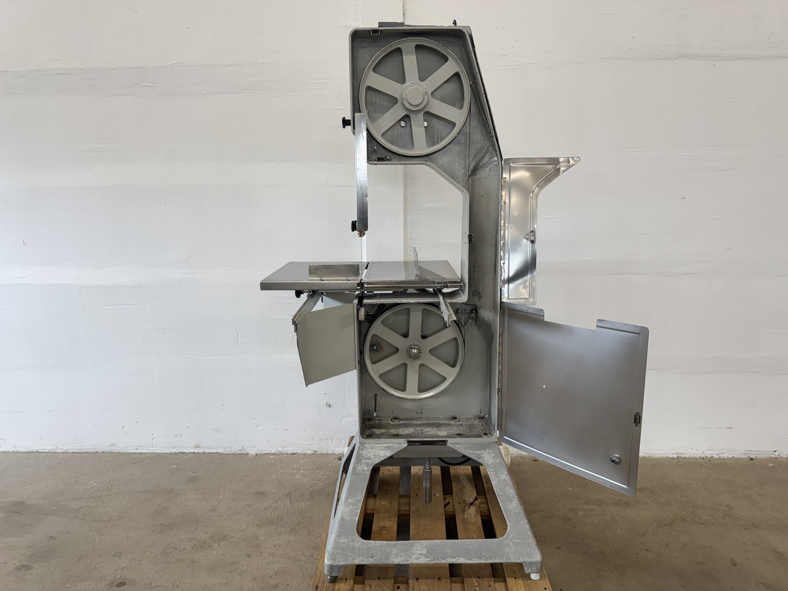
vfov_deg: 56.8
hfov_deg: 71.6
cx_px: 394
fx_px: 546
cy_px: 296
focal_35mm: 24
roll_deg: +0.9
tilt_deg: -10.7
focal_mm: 6.76
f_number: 1.78
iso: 80
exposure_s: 1/100
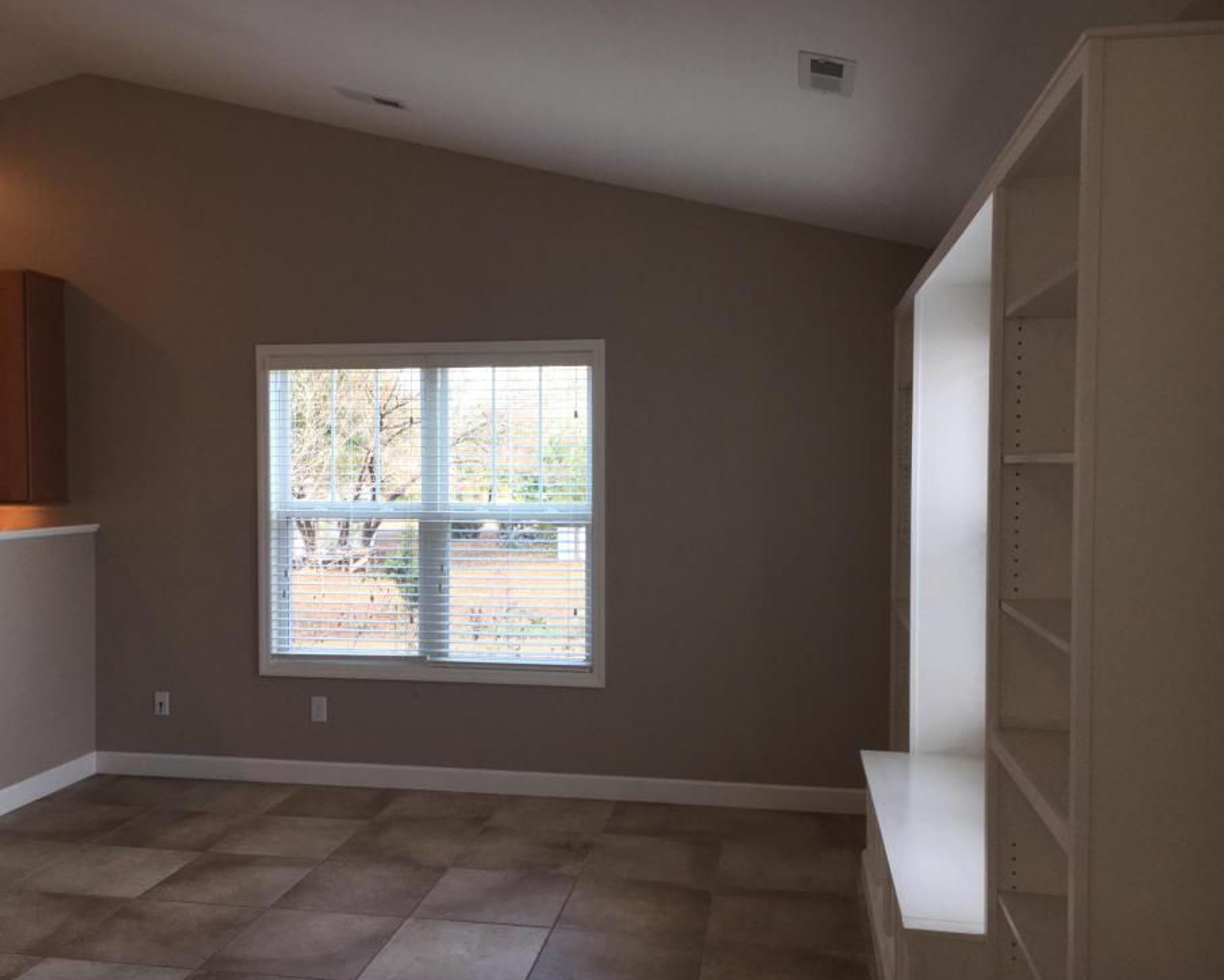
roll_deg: +0.5
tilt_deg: -2.4
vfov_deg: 45.8
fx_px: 1159
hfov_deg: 55.6
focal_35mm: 32
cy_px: 500
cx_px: 562
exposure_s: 1/78
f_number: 2.2
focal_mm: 4.15
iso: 25
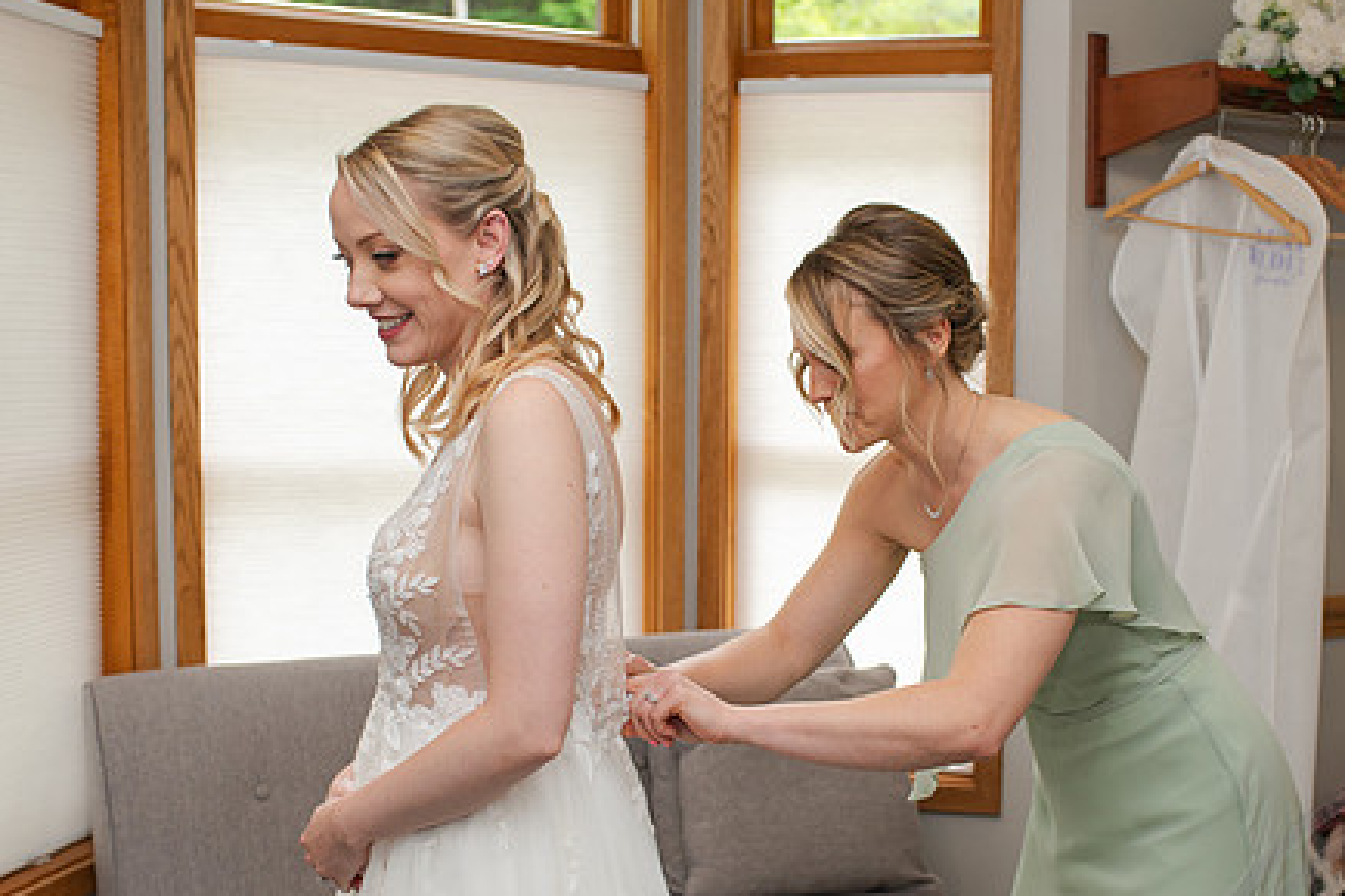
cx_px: 680
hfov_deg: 38.9
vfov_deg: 26.3
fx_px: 1905
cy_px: 584
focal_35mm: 51
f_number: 3.5
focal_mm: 35
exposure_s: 1/200
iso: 560
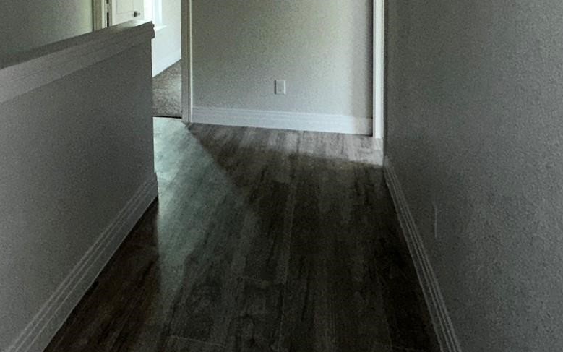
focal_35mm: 39
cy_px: 0
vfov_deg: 30.5
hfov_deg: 47.6
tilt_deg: -2.5
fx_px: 598
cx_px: 111
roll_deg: +0.9
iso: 160
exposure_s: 1/60
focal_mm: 2.22
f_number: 2.2
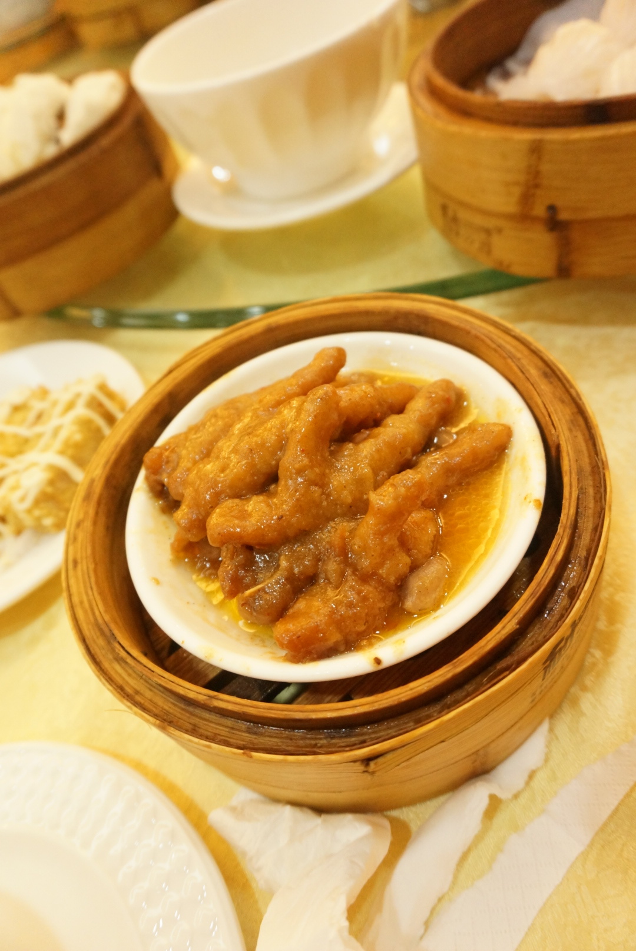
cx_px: 318
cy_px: 476
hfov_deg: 53.2
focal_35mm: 24
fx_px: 635
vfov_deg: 73.7
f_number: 4
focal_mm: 16
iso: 2500
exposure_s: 1/60
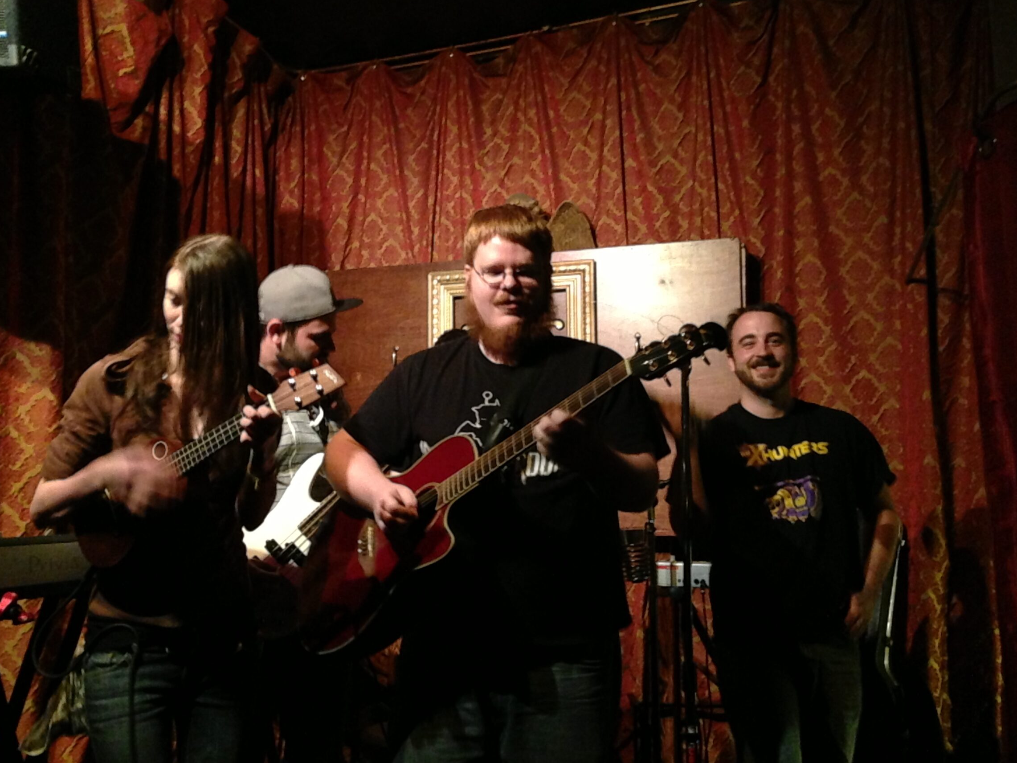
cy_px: 374
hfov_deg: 50.1
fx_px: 1087
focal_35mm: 37
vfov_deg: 38.7
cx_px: 460
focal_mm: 4.13
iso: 640
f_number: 2.4
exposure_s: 1/20
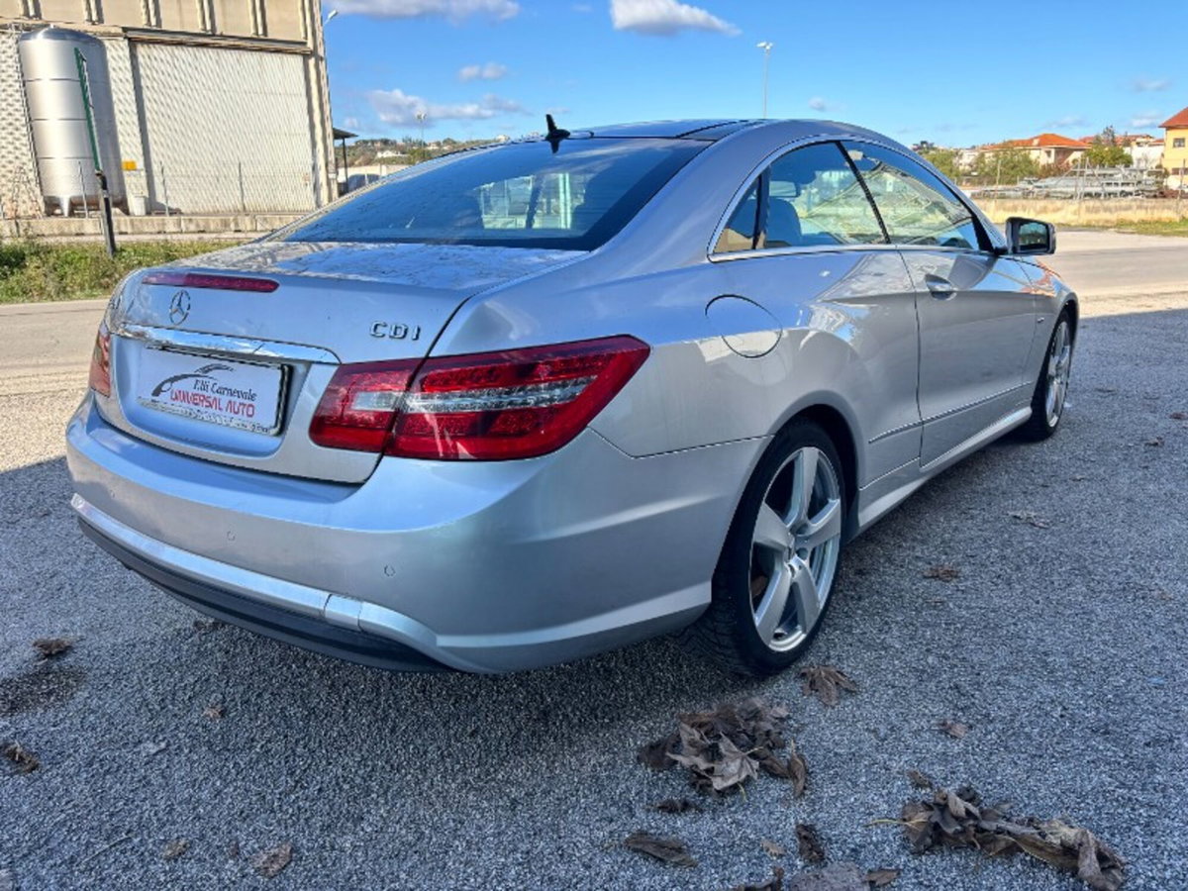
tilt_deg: -16.5
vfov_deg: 53.1
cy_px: 446
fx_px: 892
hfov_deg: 67.3
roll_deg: +0.7
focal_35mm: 26
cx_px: 594
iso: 50
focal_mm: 5.96
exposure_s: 1/1047
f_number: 1.6
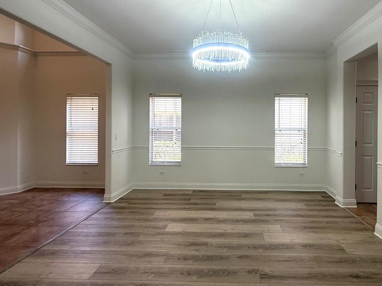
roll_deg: -0.6
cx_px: 230
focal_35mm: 21
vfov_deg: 63.2
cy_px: 124
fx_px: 232
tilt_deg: -0.3
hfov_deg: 78.0
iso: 125
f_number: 2.2
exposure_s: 1/120
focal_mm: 2.22
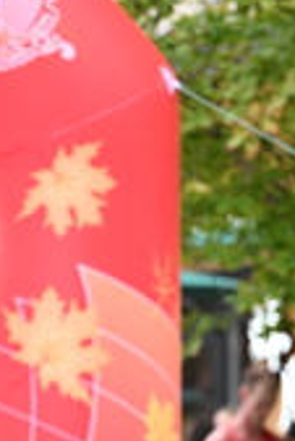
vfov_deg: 7.1
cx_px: 27
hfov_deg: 4.7
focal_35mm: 290
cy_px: 431
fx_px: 3557
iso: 1600
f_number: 2.8
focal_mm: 89
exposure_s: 1/640
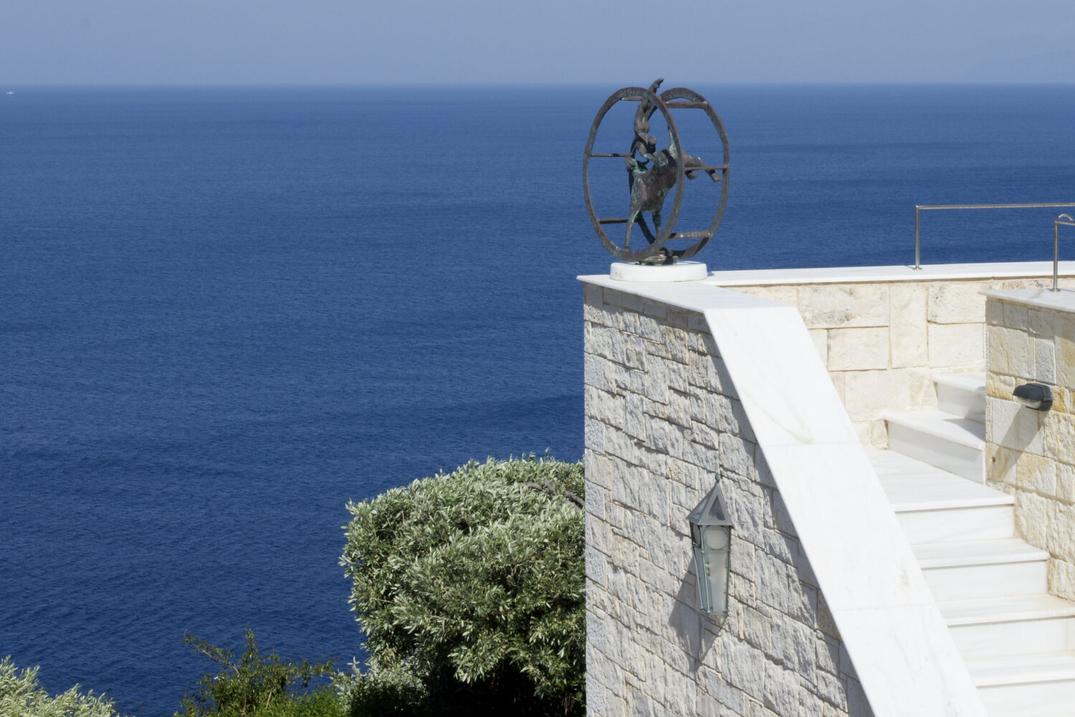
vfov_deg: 16.5
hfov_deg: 24.7
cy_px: 130
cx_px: 694
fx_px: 2448
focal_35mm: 82
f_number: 16
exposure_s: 1/160
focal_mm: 32
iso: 200
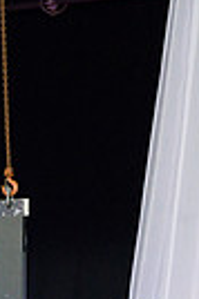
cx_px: -136
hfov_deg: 5.0
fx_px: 2236
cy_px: 423
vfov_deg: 7.6
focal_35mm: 269
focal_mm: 62
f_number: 5
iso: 4000
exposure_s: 1/160
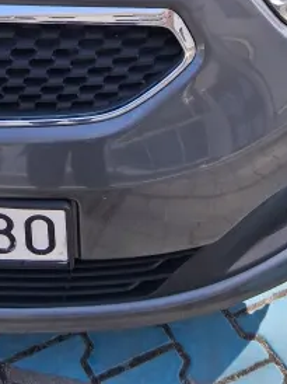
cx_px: 0
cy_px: -194
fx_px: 897
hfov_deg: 17.7
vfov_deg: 20.6
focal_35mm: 81
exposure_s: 1/221
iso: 25
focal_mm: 3.98
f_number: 1.8
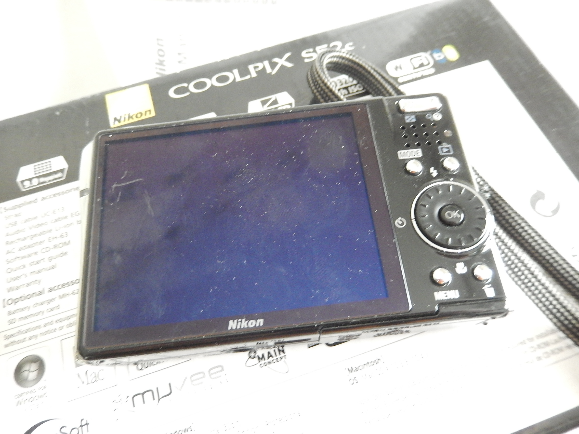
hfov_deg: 69.4
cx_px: 290
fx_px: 418
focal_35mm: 25
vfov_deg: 54.9
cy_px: 217
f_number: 3.4
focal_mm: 4.5
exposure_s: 1/6
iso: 800
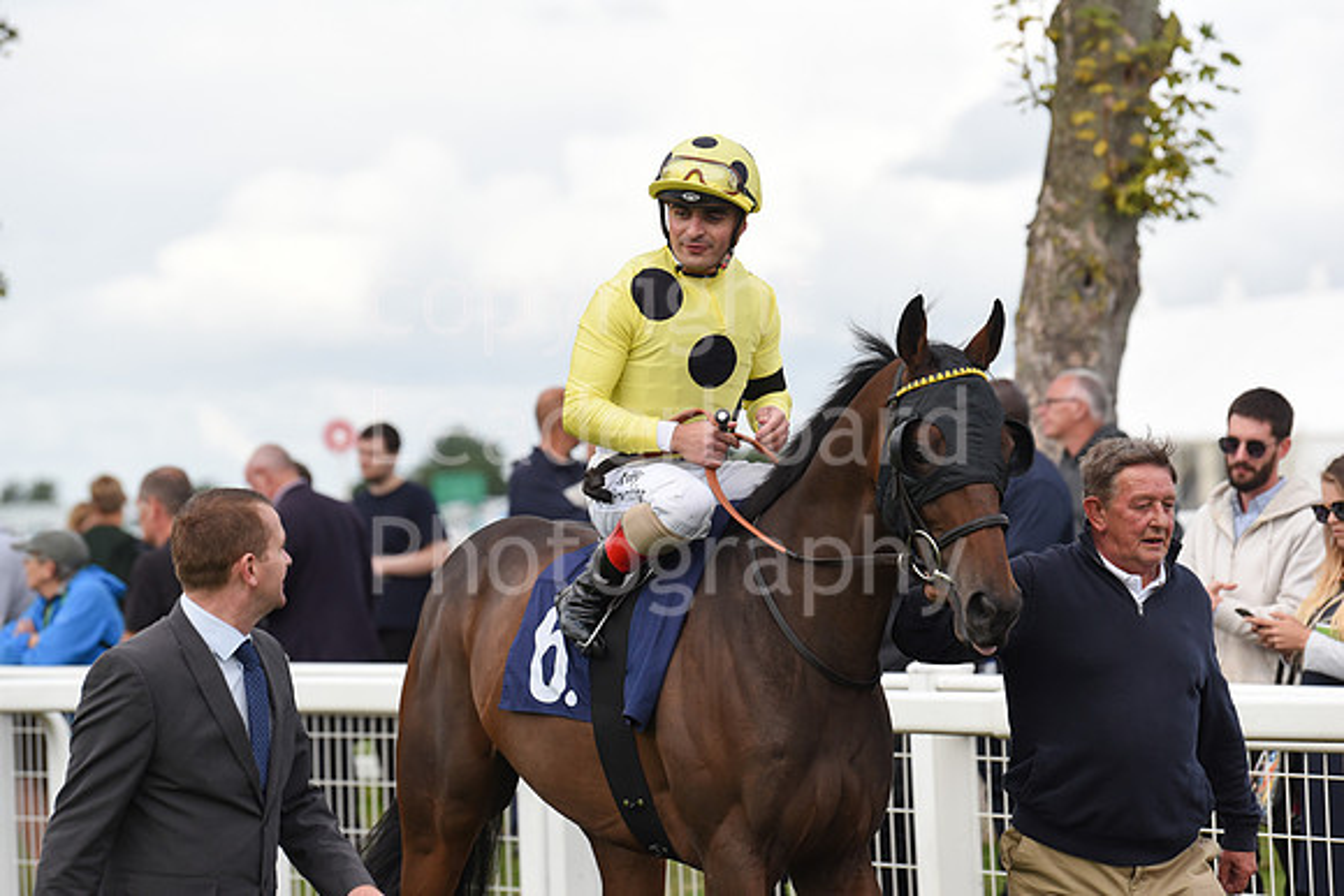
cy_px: 448
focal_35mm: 165
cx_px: 672
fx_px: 6161
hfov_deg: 12.4
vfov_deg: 8.3
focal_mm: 165
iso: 1000
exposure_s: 1/4000
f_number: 4.5
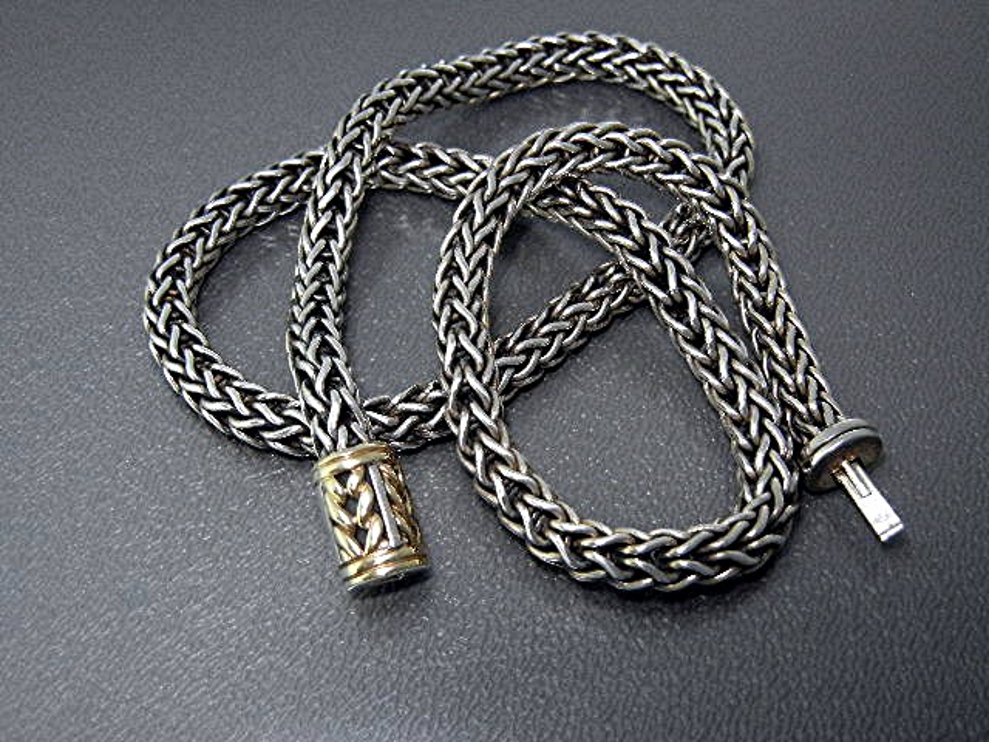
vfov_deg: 36.8
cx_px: 494
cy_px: 371
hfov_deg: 47.9
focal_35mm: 39
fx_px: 1114
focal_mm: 7.1
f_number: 7.4
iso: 800
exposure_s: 1/30
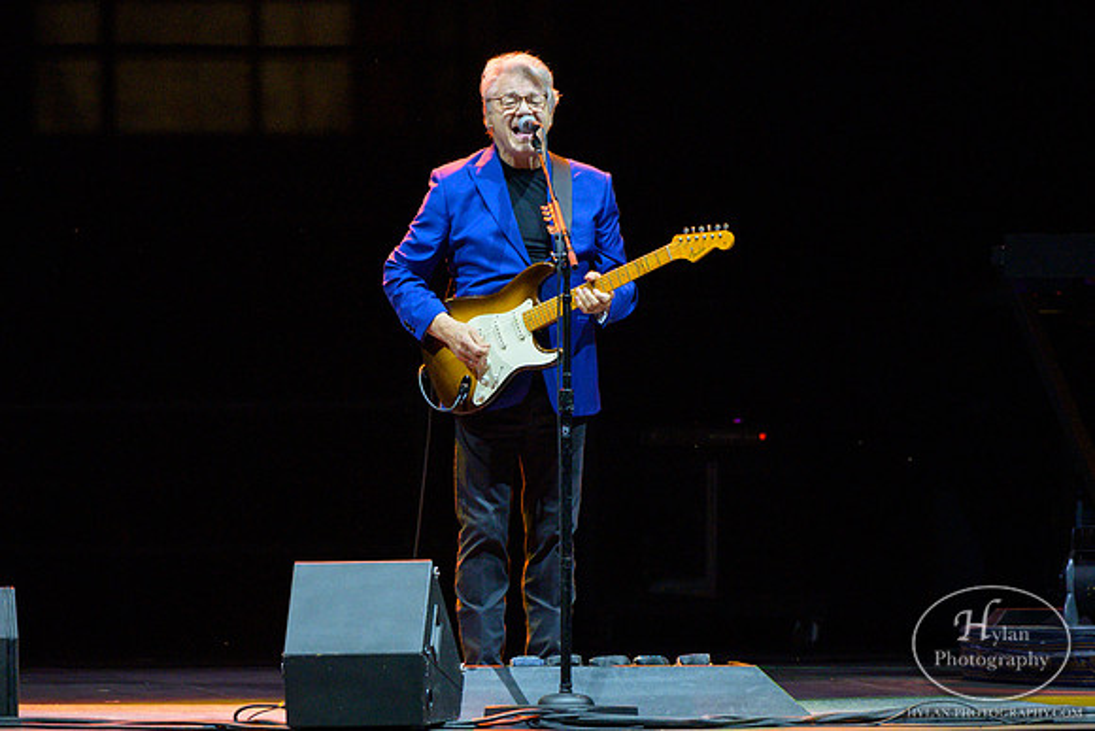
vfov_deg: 2.6
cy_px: 354
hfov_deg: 3.9
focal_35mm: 532
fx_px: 16188
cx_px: 431
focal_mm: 360
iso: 2500
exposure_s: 1/500
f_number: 4.5
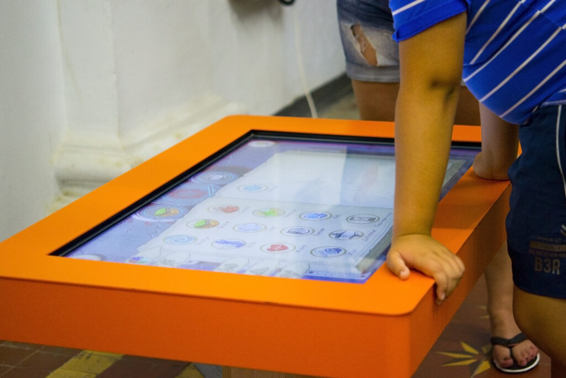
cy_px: 189
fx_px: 1415
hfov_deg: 22.6
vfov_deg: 15.2
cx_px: 283
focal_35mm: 90
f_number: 2.8
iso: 1250
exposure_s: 1/125
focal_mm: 60
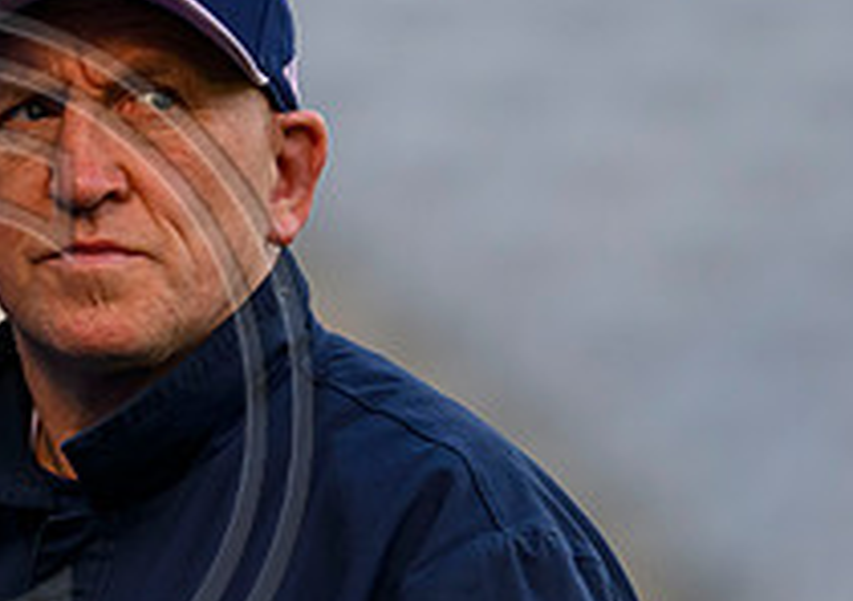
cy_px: 337
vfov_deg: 0.8
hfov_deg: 1.2
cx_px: 63
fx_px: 41892
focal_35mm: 1737
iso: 1000
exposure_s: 1/1600
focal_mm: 560
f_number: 4
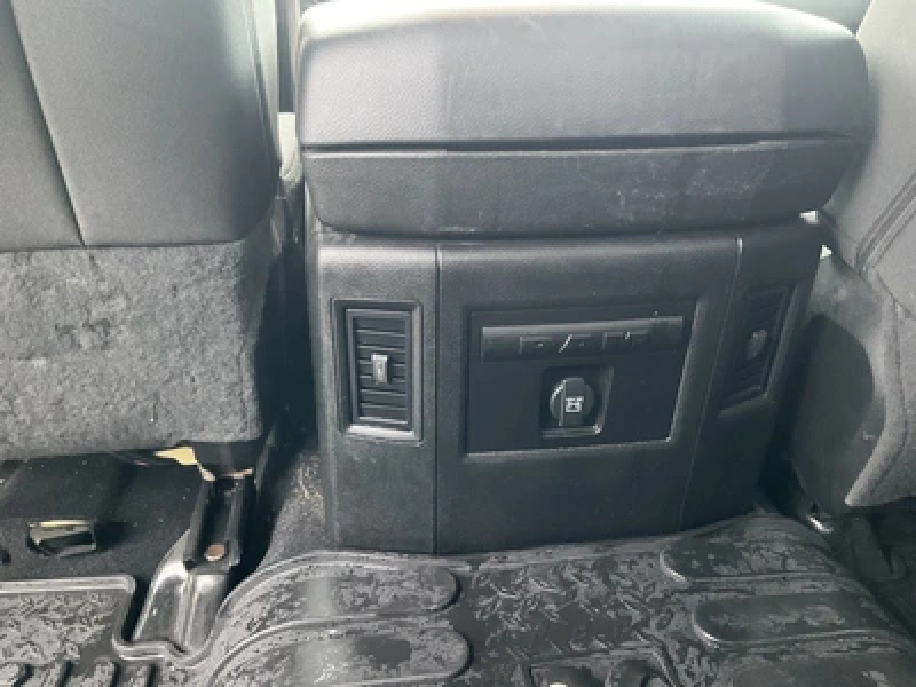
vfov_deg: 48.2
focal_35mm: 29
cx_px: 458
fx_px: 767
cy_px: 344
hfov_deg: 61.7
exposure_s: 1/30
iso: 500
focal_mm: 3
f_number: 1.8
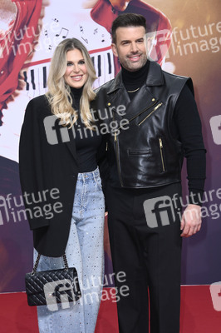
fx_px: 830
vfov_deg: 22.6
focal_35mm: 90
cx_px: 110
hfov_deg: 15.2
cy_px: 166
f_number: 6.3
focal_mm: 90
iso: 320
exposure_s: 1/250
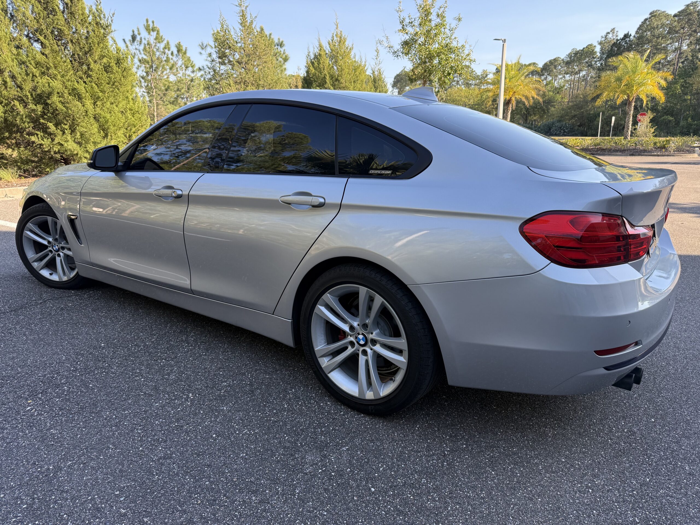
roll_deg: +0.0
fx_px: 485
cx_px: 350
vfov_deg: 56.8
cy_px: 262
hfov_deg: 71.6
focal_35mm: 24
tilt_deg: -15.2
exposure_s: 1/728
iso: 100
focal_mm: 6.76
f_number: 1.78
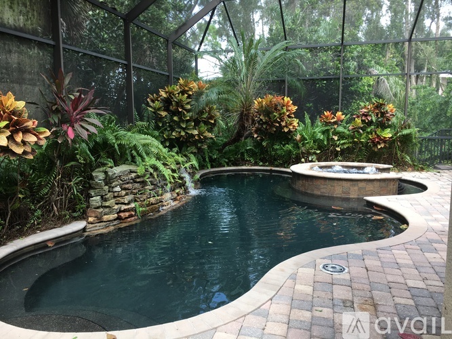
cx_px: 226
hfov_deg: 61.7
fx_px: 379
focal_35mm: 29
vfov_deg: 48.2
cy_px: 170
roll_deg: -0.3
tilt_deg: -7.1
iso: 25
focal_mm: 4.15
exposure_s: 1/128
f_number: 2.2
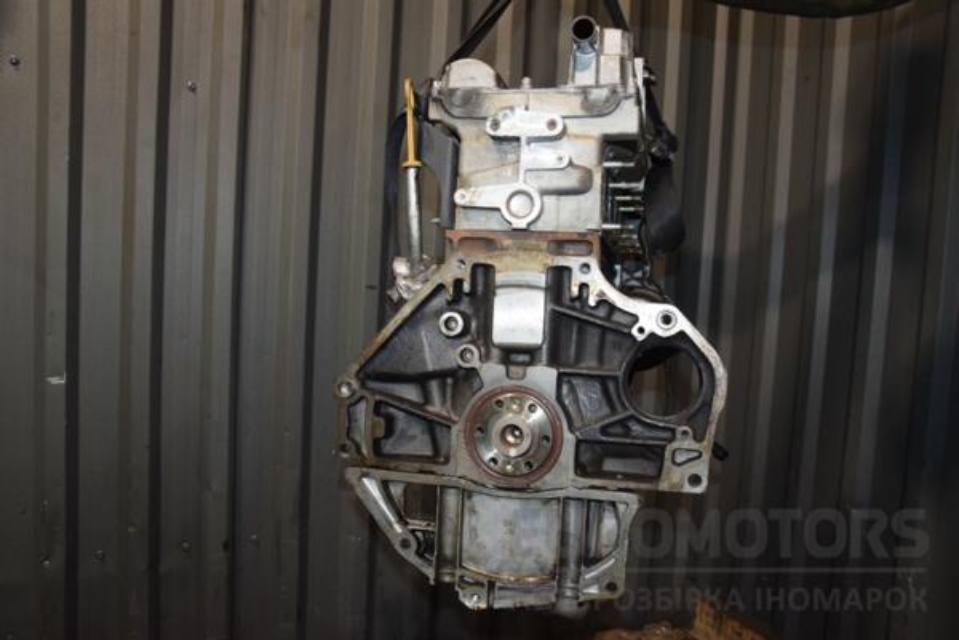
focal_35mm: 32
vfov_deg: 41.7
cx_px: 480
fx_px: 839
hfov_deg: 59.5
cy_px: 320
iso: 800
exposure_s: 1/60
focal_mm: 21
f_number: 5
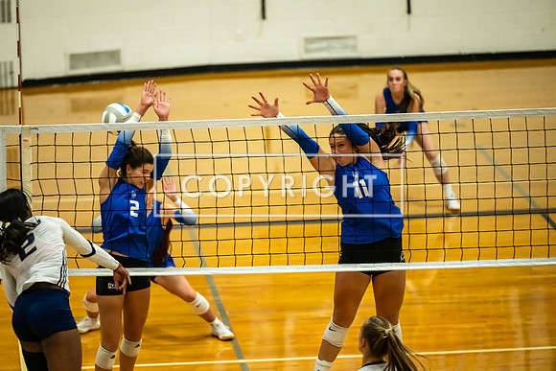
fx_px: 3089
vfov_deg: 6.9
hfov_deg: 10.3
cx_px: 278
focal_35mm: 200
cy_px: 186
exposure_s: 1/1250
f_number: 2.8
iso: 5000
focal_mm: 200
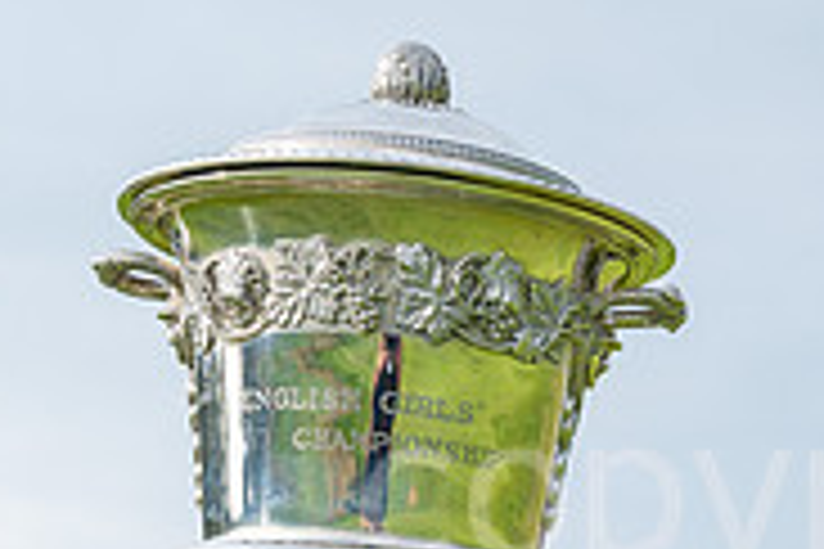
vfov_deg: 9.2
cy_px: 778
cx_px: 955
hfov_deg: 13.7
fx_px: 3342
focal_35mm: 146
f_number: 5.6
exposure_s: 1/160
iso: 125
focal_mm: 46
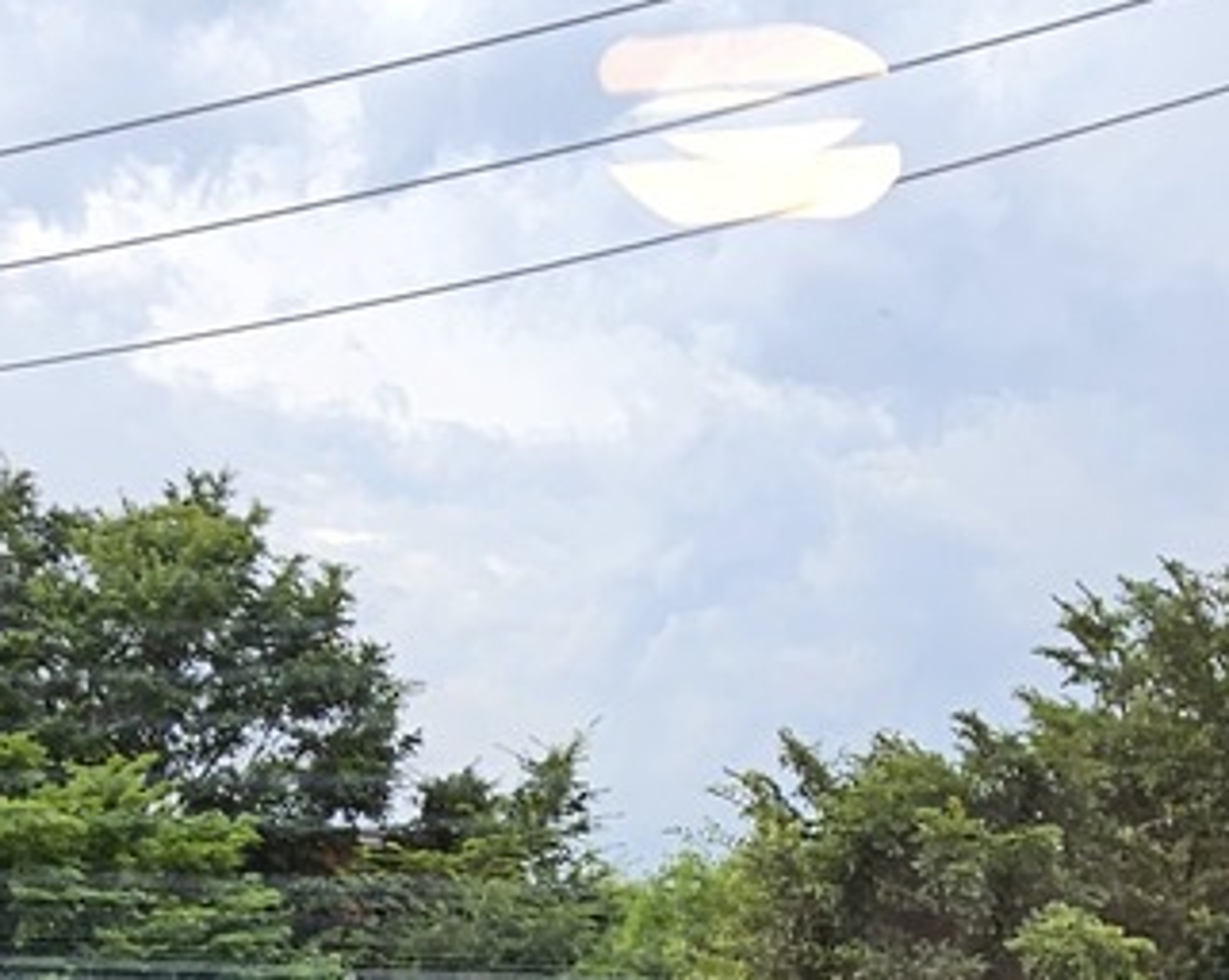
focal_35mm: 57
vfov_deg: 23.8
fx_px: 2071
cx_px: 693
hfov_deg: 33.0
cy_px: 1229
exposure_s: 1/60
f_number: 2.2
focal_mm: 2.2
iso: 50
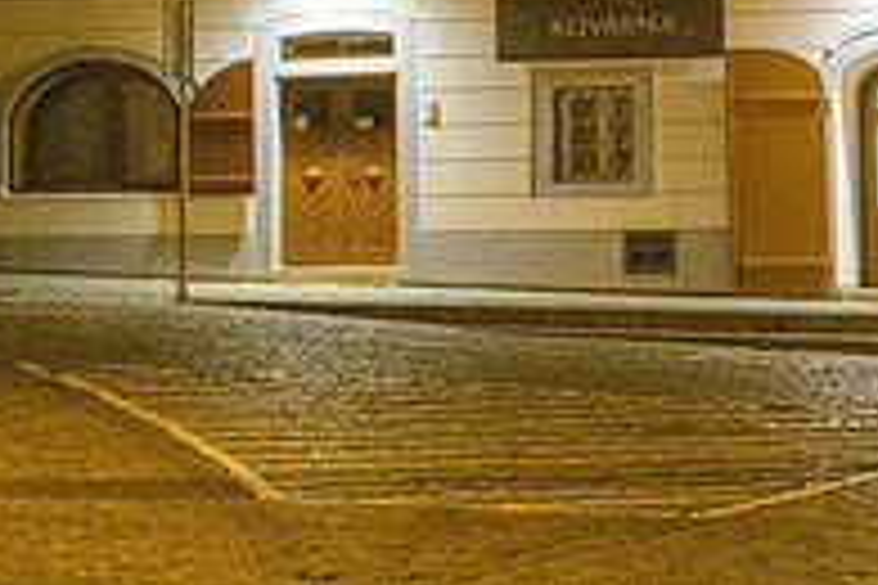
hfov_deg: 13.0
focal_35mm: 158
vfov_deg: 8.6
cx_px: 611
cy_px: -155
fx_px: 3853
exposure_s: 1/100
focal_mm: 50
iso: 8000
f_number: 3.5
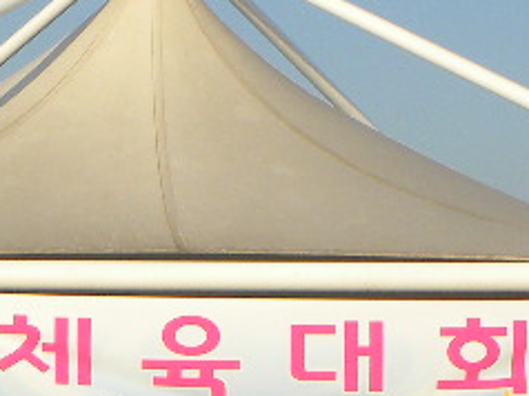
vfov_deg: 7.3
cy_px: 621
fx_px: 3023
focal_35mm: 198
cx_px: -47
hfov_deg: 9.9
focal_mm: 8.2
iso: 64
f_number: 5
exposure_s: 1/285
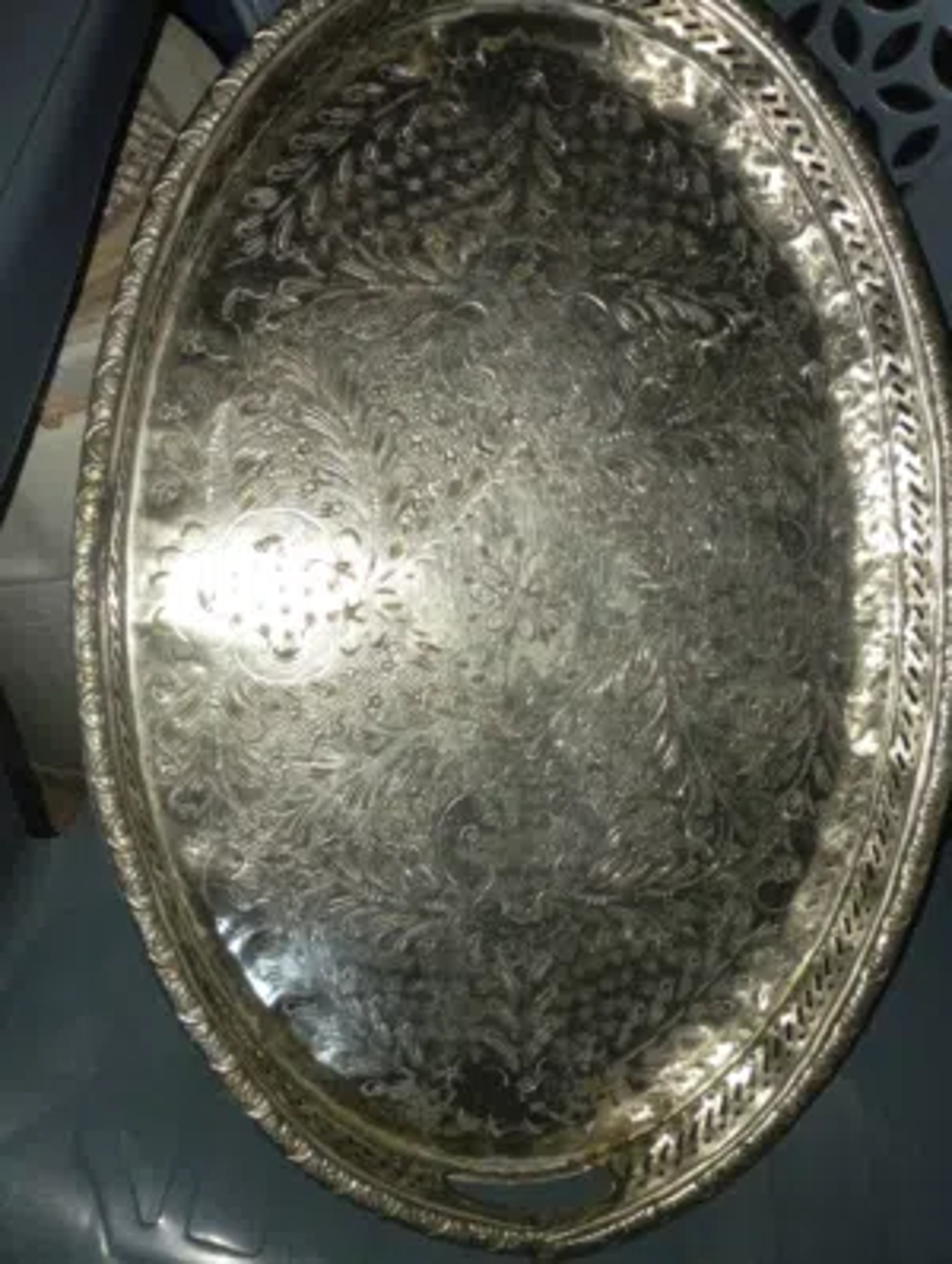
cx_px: 476
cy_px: 632
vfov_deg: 63.4
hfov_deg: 49.9
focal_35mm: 28
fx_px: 1023
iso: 619
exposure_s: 1/25
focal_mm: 4.27
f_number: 1.8
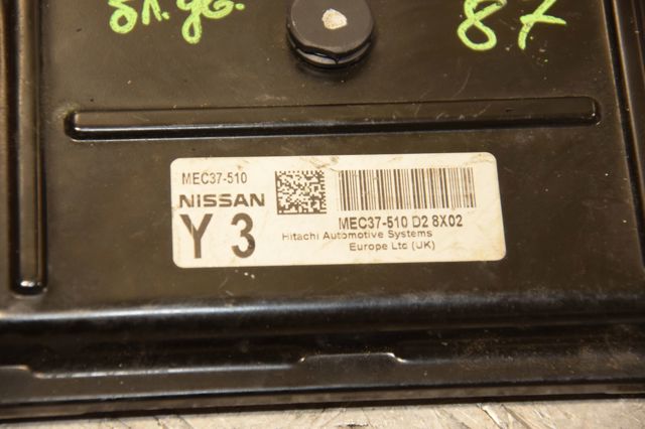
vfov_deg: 8.7
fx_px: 2820
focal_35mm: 158
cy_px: 214
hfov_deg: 13.0
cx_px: 322
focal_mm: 105
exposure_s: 1/125
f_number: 5.6
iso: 800
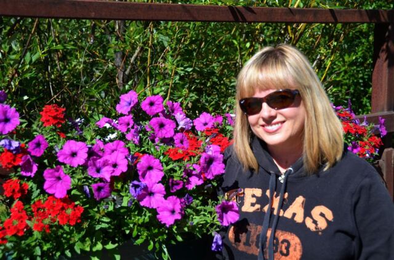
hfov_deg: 41.2
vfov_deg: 27.9
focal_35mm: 48
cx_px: 197
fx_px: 524
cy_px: 130
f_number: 4
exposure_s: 1/640
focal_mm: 32
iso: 100
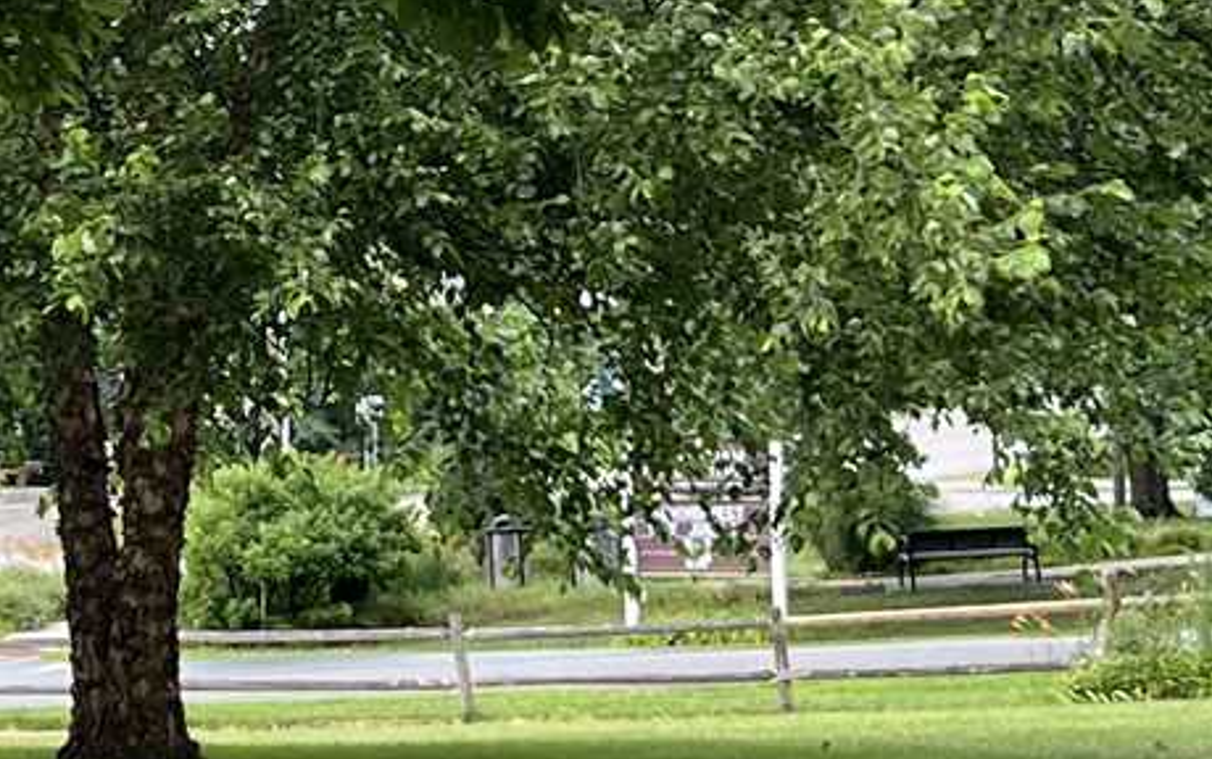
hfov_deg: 15.0
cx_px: 124
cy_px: -98
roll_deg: +1.2
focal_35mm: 138
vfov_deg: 9.4
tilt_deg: +6.6
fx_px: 4560
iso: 64
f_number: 1.5
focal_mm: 5.7
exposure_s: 1/121
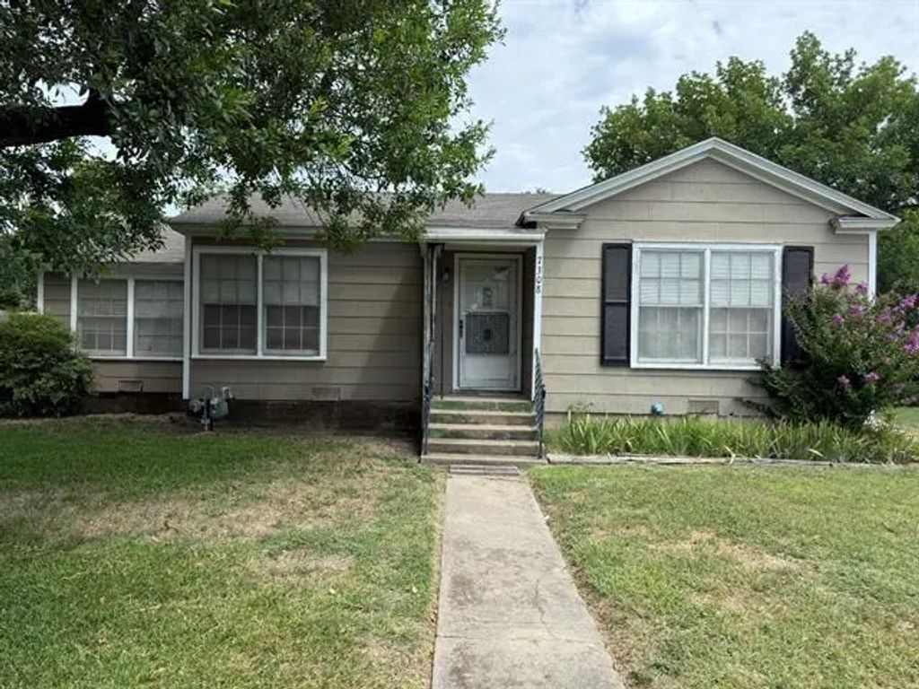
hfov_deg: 71.6
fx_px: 637
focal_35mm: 24
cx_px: 460
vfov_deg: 56.8
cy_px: 344
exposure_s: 1/2703
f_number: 1.78
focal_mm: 6.76
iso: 100
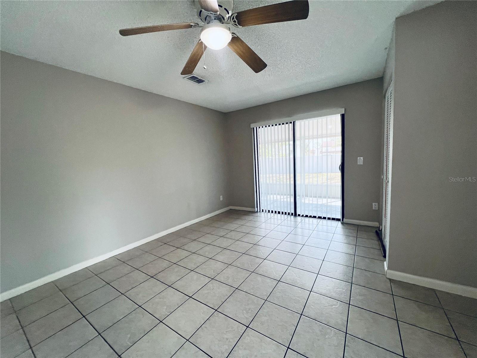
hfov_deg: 106.2
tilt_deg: -6.5
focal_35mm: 13
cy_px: 179
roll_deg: +3.0
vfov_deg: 89.9
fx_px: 179
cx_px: 238
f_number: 1.8
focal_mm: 1.57
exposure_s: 1/120
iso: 80
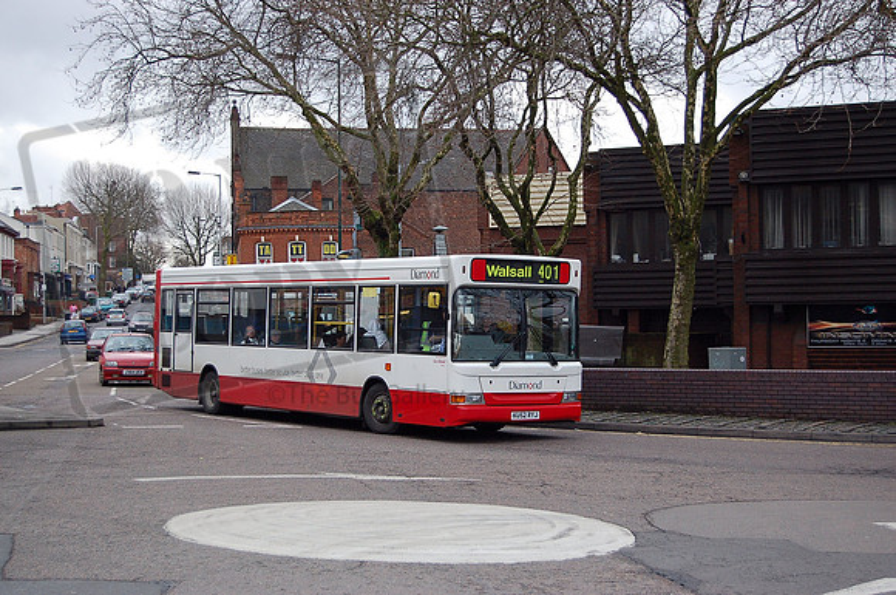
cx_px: 448
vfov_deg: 22.6
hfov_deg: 33.4
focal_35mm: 60
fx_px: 1491
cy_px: 298
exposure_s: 1/500
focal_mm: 40
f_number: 5
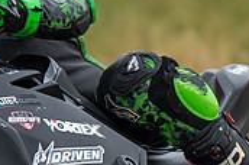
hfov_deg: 1.0
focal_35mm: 2029
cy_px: 121
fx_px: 14008
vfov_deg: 0.7
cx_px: -135
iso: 640
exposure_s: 1/1250
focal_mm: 600
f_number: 6.3
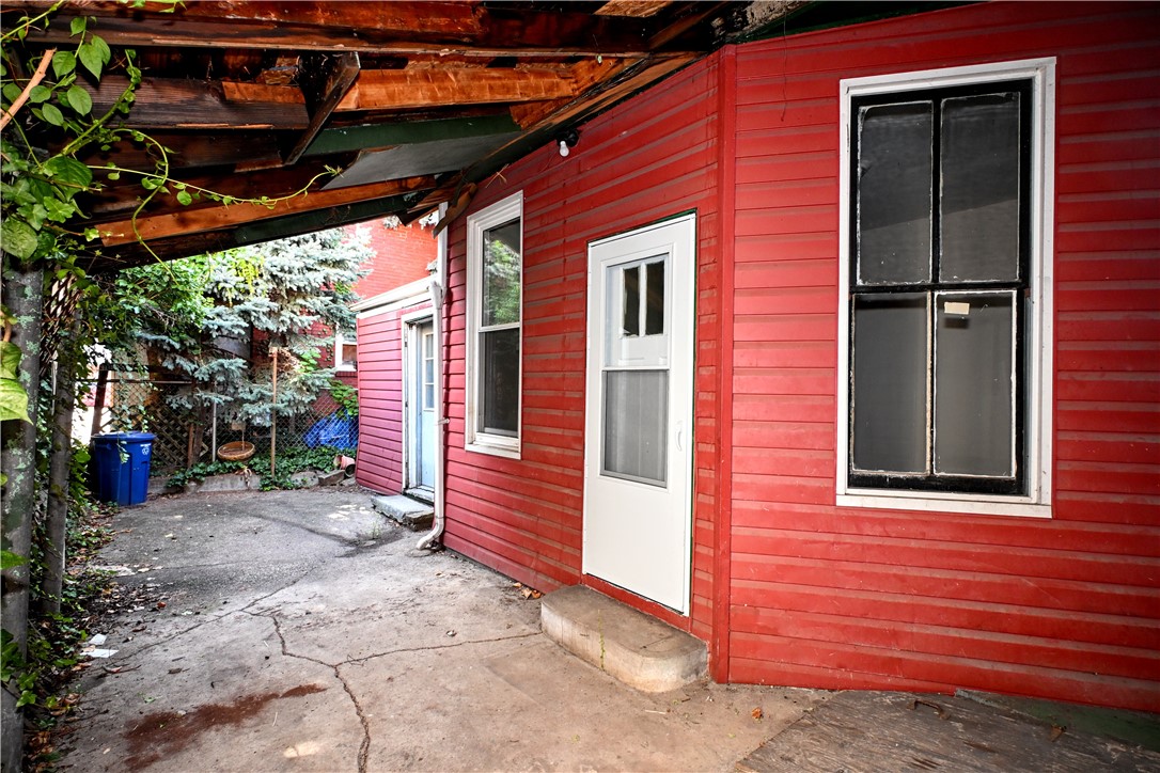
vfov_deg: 67.4
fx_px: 580
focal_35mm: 18
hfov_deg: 90.0
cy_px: 386
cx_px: 580
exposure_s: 1/60
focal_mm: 12
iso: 500
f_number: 4
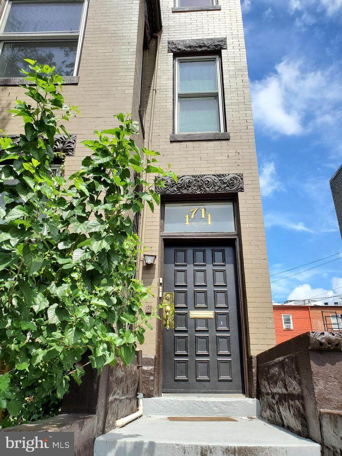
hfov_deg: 53.1
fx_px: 343
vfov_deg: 67.3
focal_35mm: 26
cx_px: 171
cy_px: 228
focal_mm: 4.3
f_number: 2.4
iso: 50
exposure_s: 1/1052
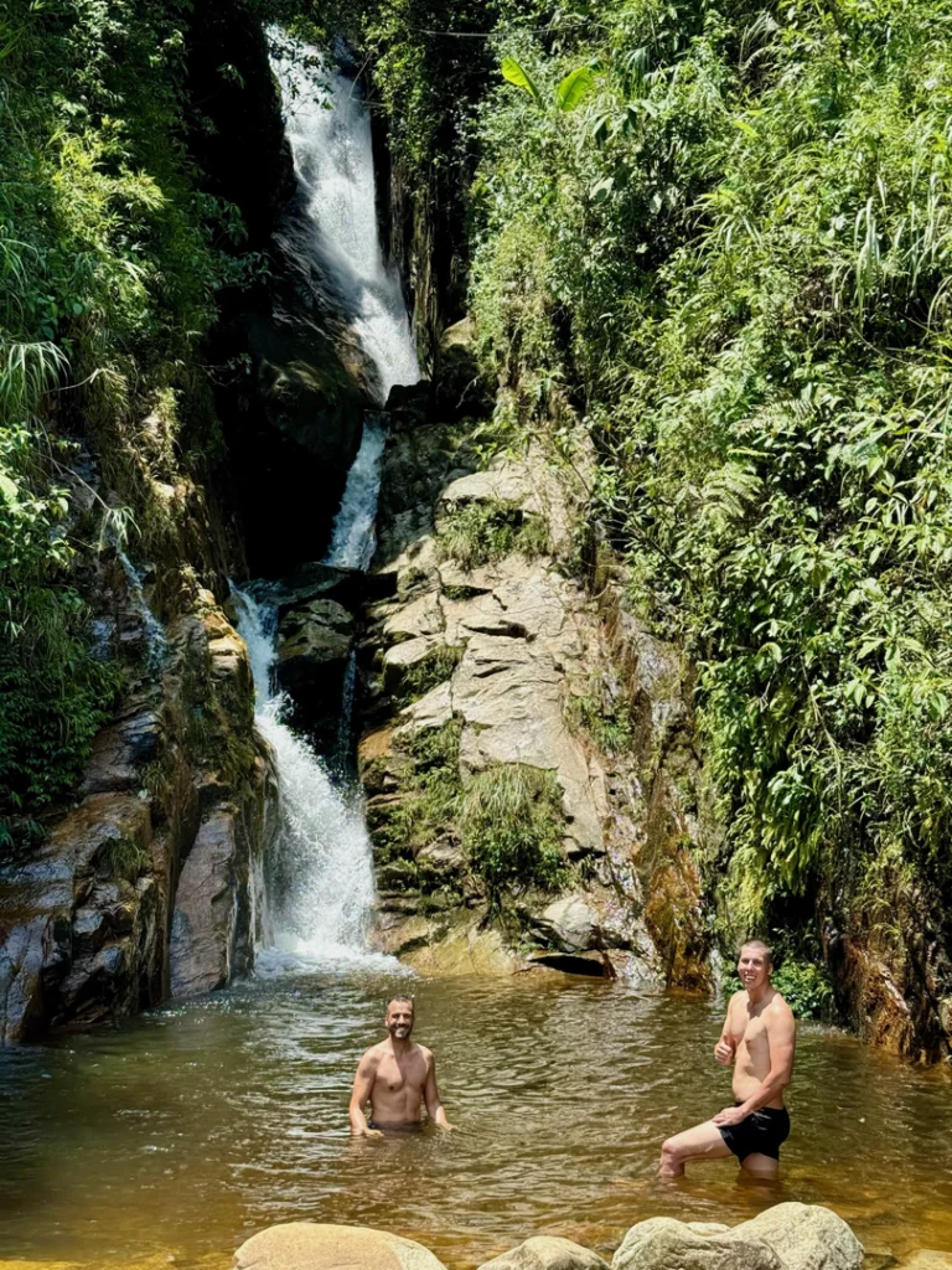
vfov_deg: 39.7
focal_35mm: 48
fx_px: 1760
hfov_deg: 30.3
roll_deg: -0.1
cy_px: 635
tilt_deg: +4.3
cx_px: 476
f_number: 1.78
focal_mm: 6.76
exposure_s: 1/1724
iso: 64
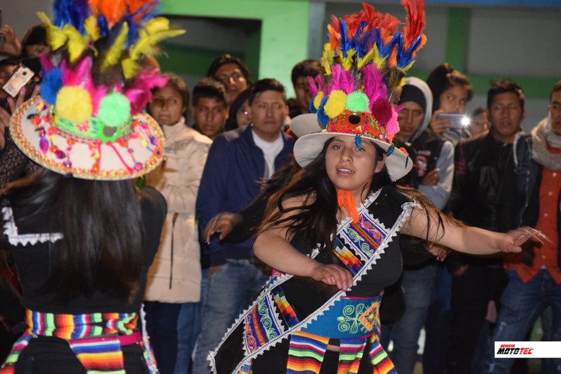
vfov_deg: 9.3
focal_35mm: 147
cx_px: 280
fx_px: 2291
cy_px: 187
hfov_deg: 14.0
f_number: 4.5
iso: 3200
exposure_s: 1/60
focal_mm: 98
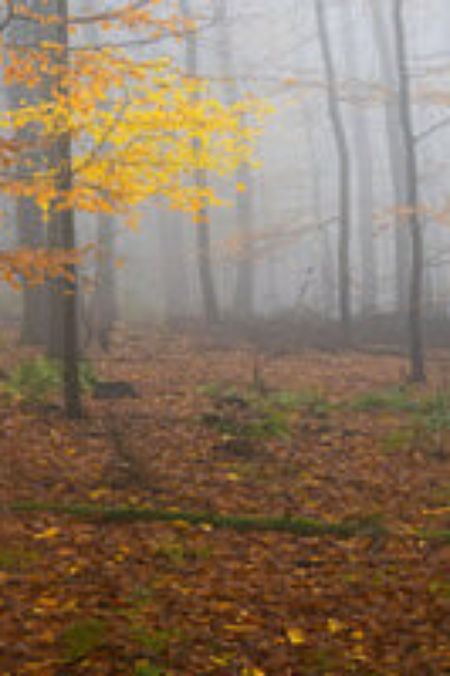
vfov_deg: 18.8
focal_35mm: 108
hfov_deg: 12.0
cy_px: 132
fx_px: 2028
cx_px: -237
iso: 400
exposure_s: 1/2
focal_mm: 36
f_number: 11
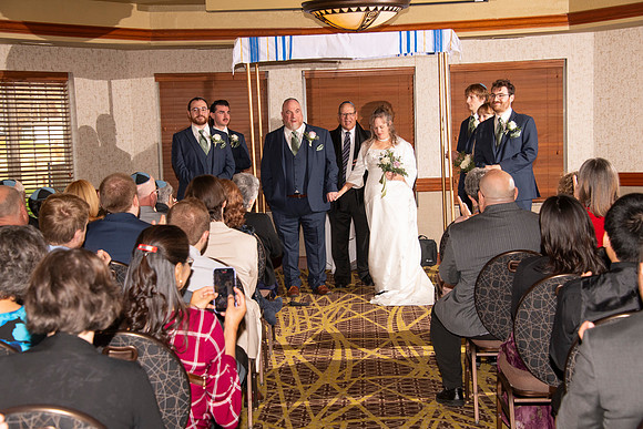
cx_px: 322
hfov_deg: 28.8
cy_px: 214
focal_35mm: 70
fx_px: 1251
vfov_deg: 19.5
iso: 1000
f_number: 7.1
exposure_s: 1/160
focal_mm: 70
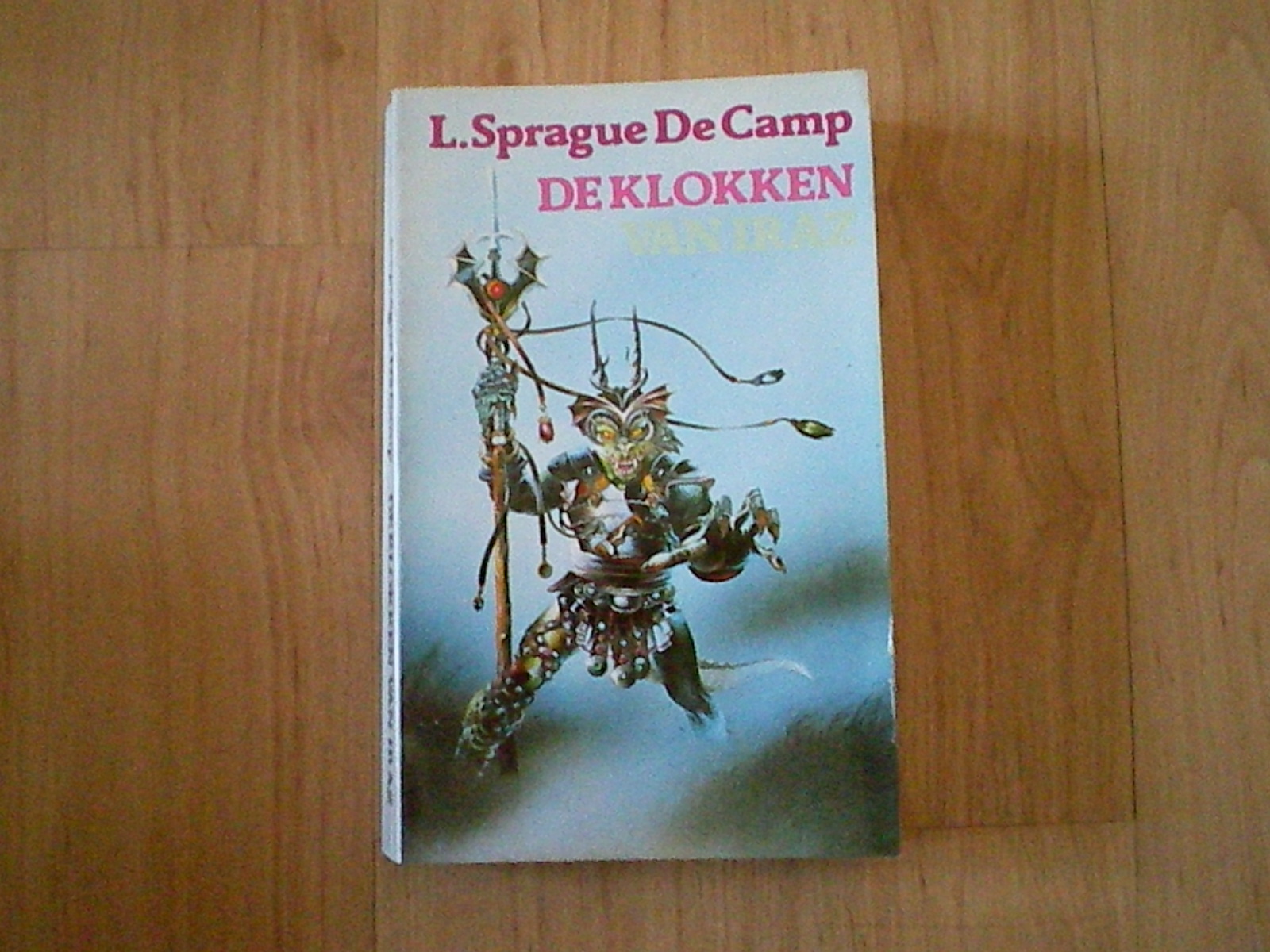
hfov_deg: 49.0
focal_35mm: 38
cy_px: 476
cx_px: 635
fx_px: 1394
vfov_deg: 37.7
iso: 1800
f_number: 3.1
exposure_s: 1/58
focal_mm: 6.3
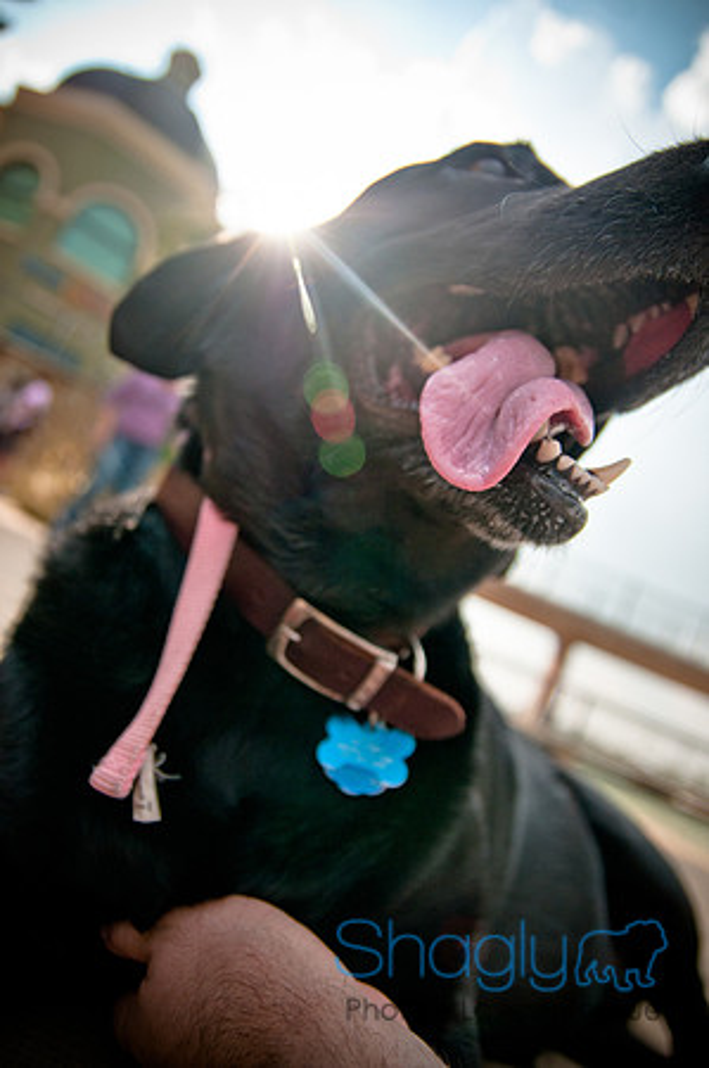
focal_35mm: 26
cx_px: 354
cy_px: 534
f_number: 2.8
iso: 400
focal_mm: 17
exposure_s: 1/5000
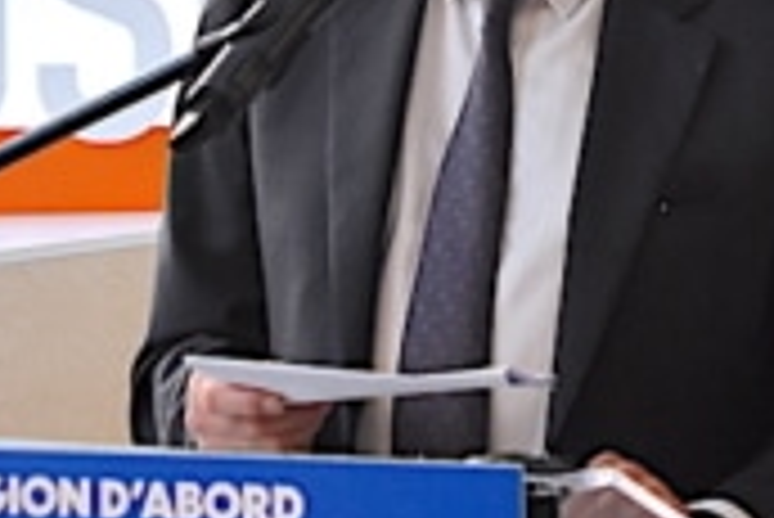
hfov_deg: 11.2
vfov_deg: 7.5
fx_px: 3932
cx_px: 518
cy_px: -140
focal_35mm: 183
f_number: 7.1
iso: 1600
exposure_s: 1/200
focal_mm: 35
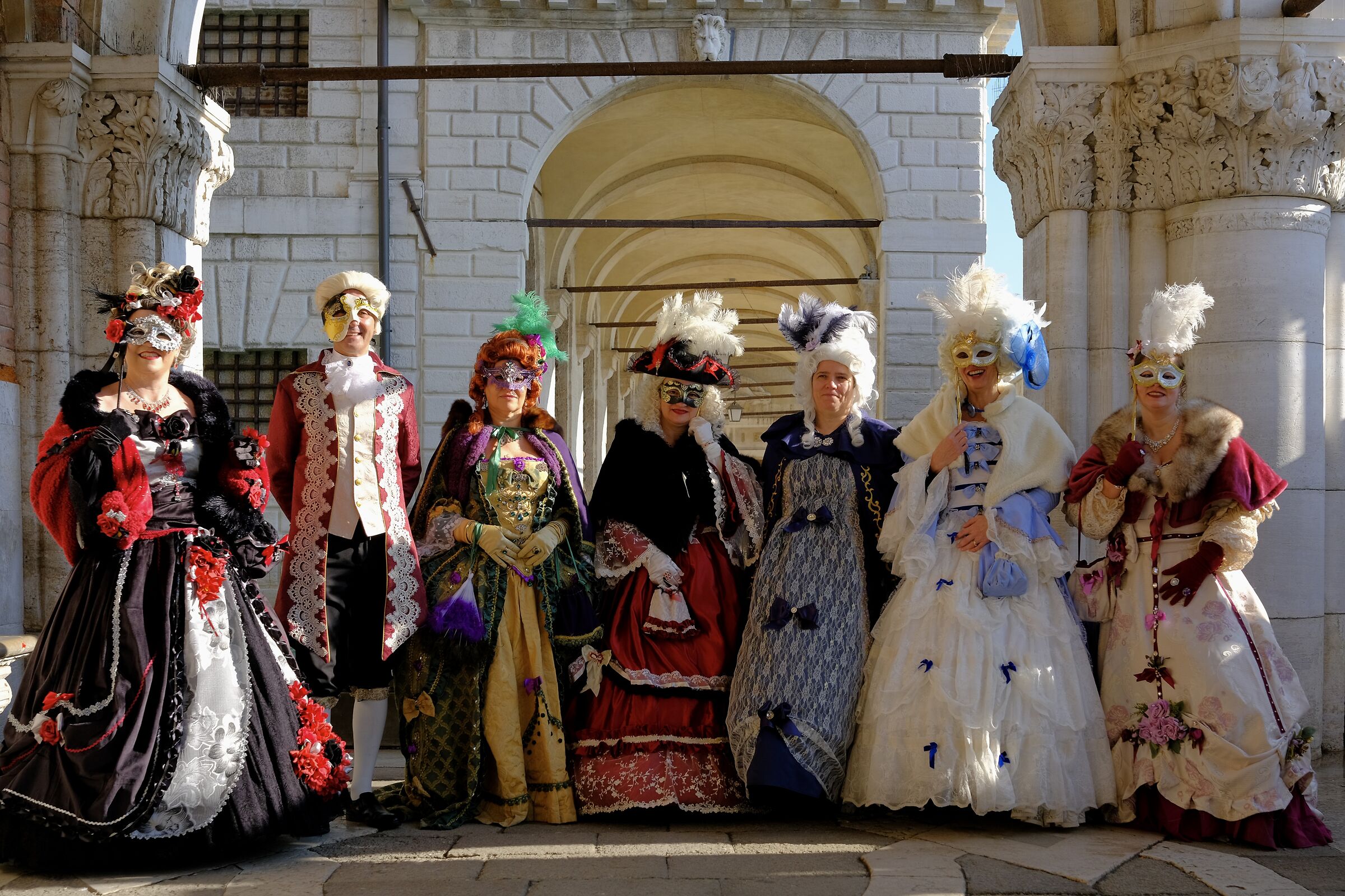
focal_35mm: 41
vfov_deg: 32.6
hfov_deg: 47.4
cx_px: 672
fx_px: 1532
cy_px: 448
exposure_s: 1/600
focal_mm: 27
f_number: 4
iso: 160
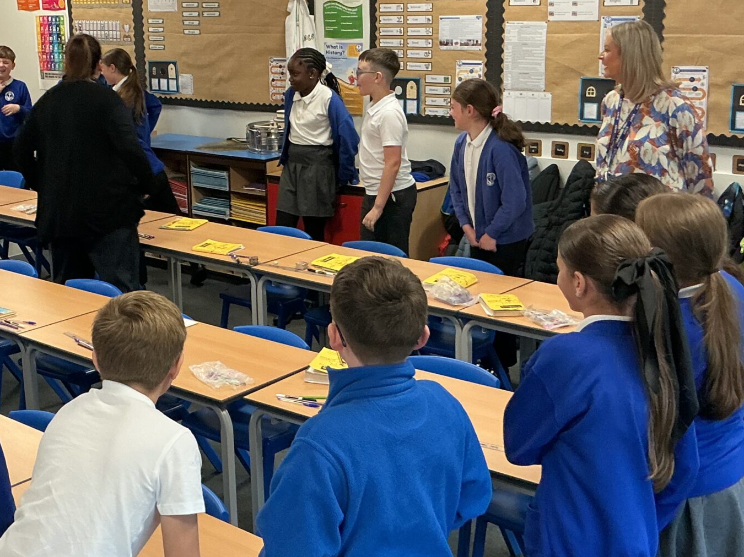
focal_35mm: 55
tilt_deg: -14.2
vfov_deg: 26.5
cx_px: 196
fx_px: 1182
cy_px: 260
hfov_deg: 34.3
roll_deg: +3.1
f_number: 1.8
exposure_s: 1/60
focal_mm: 3
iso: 125
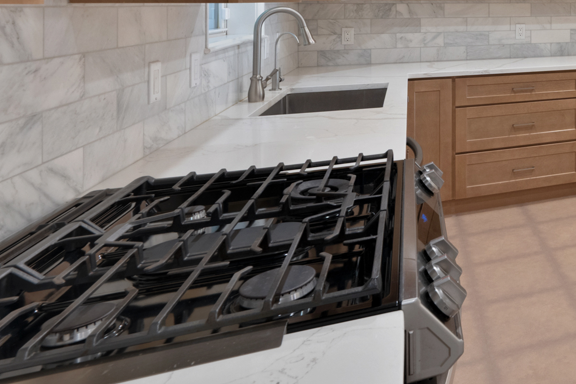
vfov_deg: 35.3
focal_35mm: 34
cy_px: 3
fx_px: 544
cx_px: 667
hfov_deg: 41.3
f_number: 10
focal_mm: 14
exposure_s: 1/2.5
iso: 640
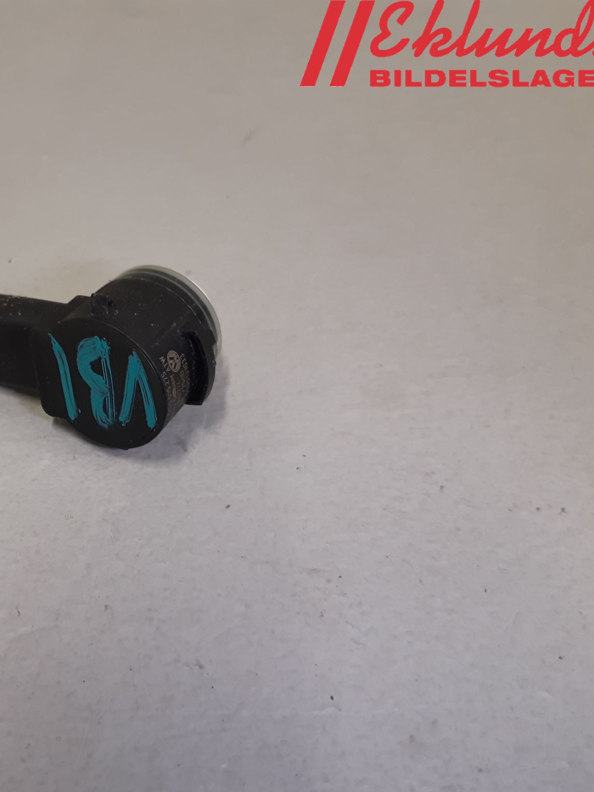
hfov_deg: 38.5
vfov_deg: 52.6
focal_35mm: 35
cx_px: 86
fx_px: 801
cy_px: 398
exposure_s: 1/50
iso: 100
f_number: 1.7
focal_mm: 3.93
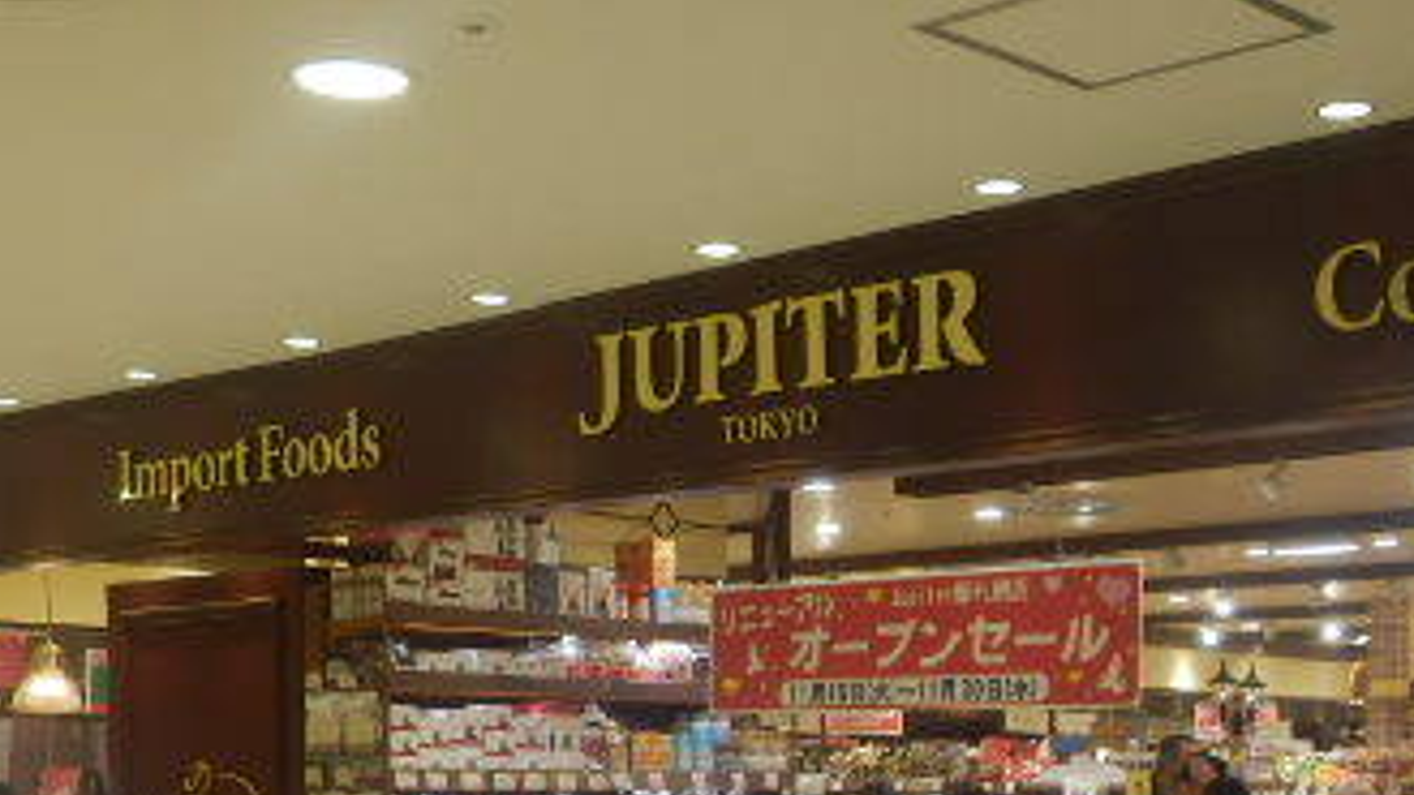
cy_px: 821
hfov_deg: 29.9
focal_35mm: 70
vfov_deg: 16.8
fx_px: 2624
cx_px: 958
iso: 80
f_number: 3.7
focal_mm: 5.9
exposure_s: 1/40
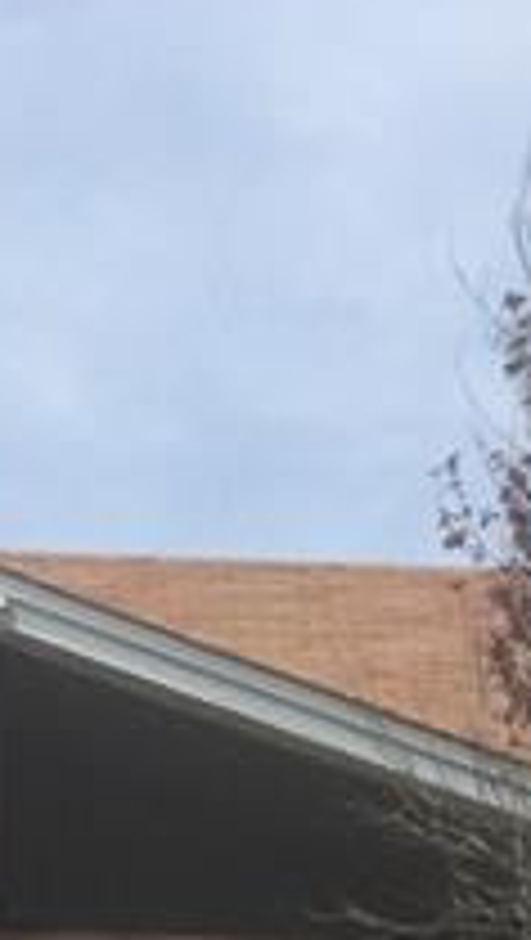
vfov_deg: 17.1
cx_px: 22
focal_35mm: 116
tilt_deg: +0.7
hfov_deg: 10.4
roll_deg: -1.1
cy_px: 1304
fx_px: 2895
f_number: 2.2
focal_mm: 4.15
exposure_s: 1/1980
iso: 32
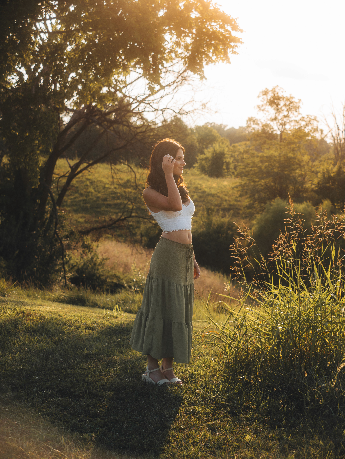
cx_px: 172
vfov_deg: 22.5
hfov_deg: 17.0
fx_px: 1155
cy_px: 230
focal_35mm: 87
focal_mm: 40
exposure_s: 1/800
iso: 200
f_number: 3.5
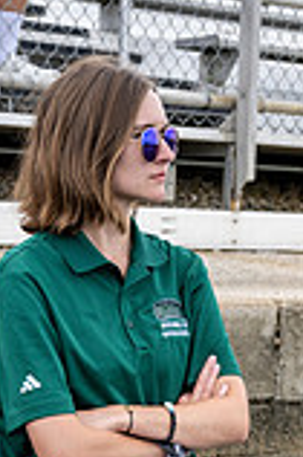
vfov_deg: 17.1
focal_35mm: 114
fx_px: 1442
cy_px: 567
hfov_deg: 12.0
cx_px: 170
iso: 200
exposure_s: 1/800
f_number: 4
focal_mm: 40
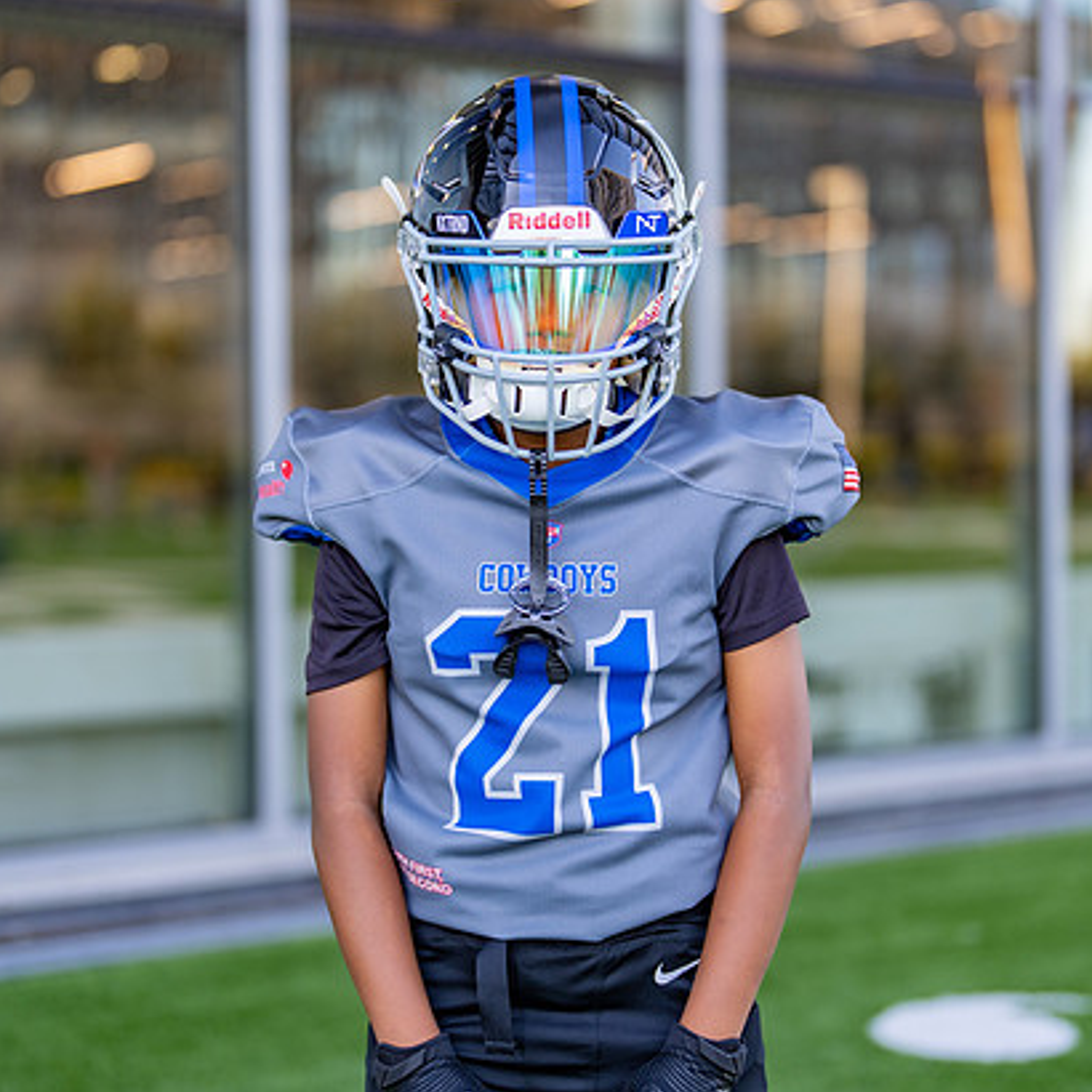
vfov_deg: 24.7
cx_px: 592
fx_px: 2498
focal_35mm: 70
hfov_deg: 24.6
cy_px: 512
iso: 100
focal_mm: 50
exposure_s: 1/400
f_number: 1.2
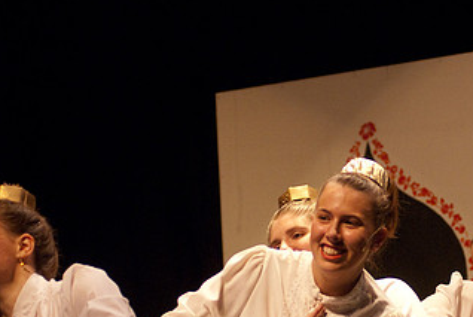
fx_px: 2881
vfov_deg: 6.3
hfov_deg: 9.4
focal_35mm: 219
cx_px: 379
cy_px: 246
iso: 1000
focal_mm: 80
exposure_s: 1/200
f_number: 2.8
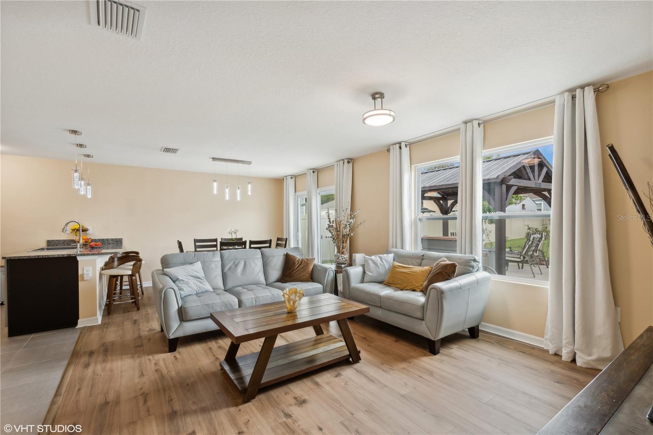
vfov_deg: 77.3
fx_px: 272
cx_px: 326
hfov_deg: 100.4
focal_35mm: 15
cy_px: 218
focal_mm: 10
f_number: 8
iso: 200
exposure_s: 1/15
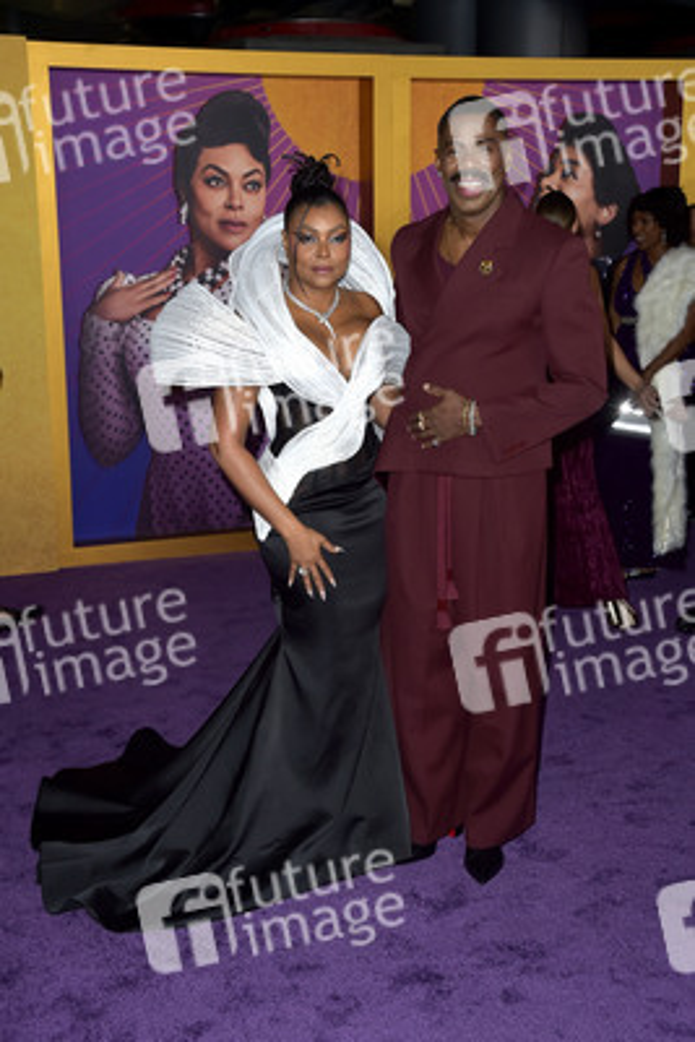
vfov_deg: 43.6
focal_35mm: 45
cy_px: 521
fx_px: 1302
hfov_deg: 29.9
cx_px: 348
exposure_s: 1/250
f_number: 6.3
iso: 320
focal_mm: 45
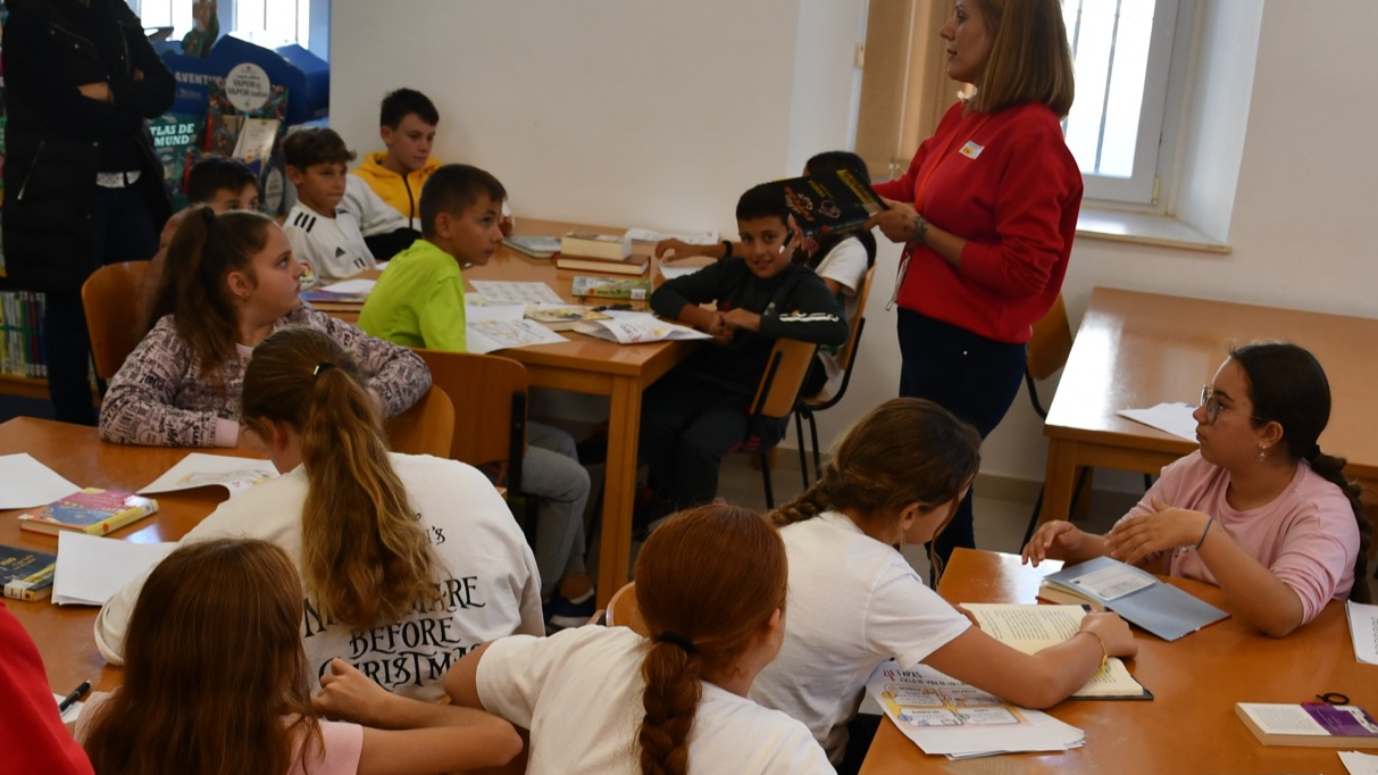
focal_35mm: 57
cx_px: 760
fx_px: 2082
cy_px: 598
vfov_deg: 20.9
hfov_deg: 36.6
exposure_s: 1/250
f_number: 3.8
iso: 450
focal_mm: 22
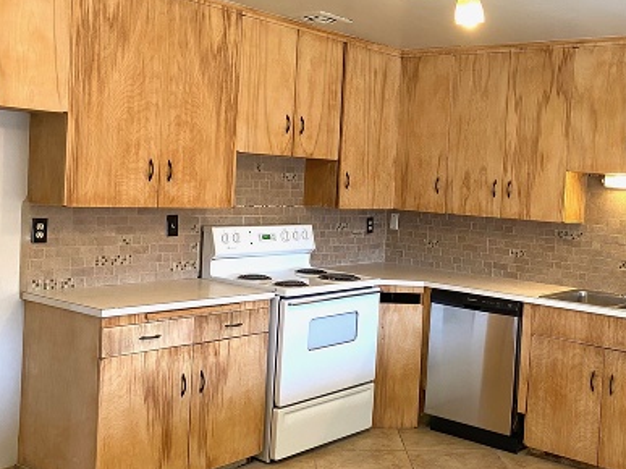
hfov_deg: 42.8
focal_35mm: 43
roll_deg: -3.1
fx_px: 777
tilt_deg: -2.0
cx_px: 450
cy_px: 223
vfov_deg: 33.6
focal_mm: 4.25
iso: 100
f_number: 1.8
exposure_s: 1/60
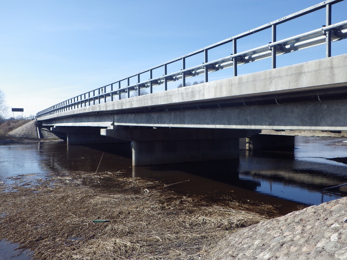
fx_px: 281
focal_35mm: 28
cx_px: 174
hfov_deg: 63.4
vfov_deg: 49.7
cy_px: 130
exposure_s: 1/800
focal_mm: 5
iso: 125
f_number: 4.2
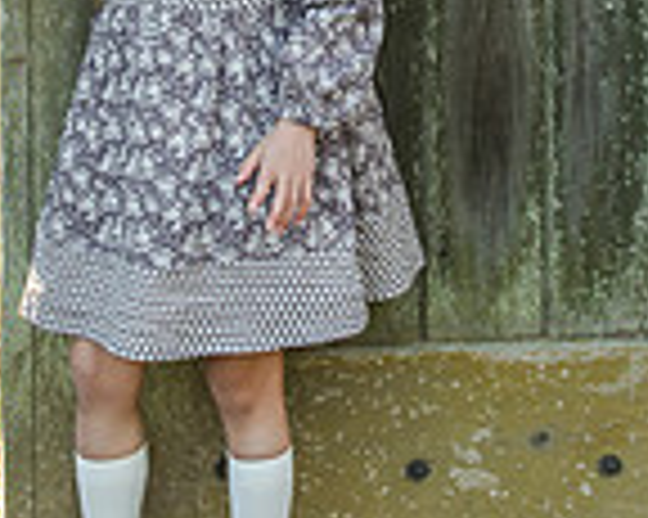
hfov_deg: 7.0
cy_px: -147
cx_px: 276
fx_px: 5270
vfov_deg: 5.6
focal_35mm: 275
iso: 500
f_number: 8
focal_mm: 70
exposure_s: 1/100
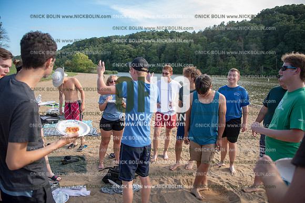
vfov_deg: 53.2
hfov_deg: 73.7
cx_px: 152
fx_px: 203
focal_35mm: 24
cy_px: 102
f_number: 3.2
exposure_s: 1/400
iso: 160
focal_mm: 24
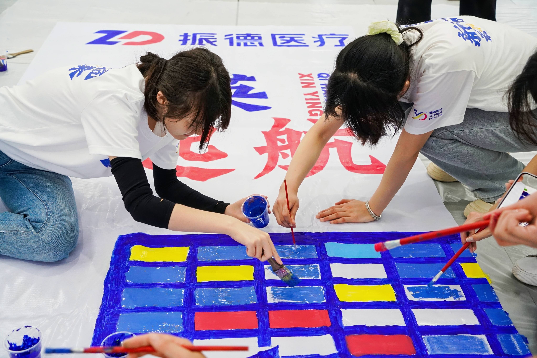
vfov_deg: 29.9
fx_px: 671
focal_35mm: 45
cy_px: 179
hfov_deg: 43.6
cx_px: 268
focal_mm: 45
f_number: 5.6
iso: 3200
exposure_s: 1/250
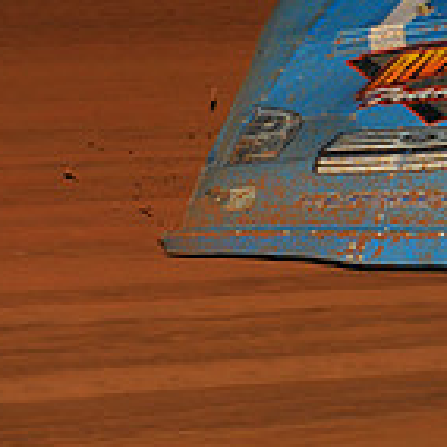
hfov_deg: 4.2
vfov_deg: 4.2
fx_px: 6063
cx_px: 866
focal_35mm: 415
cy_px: -22
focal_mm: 120
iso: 500
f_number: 5.6
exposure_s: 1/250
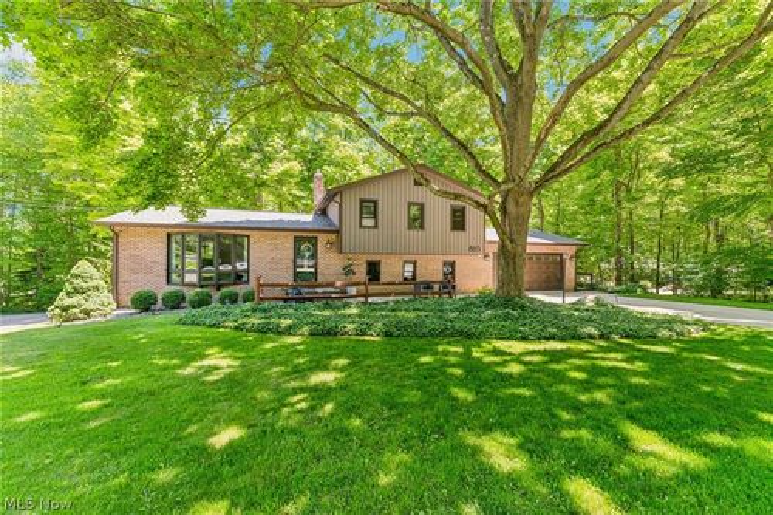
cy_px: 258
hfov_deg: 104.3
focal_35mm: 14
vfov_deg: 81.2
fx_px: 300
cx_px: 386
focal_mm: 14
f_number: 5.6
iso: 200
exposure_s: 1/80
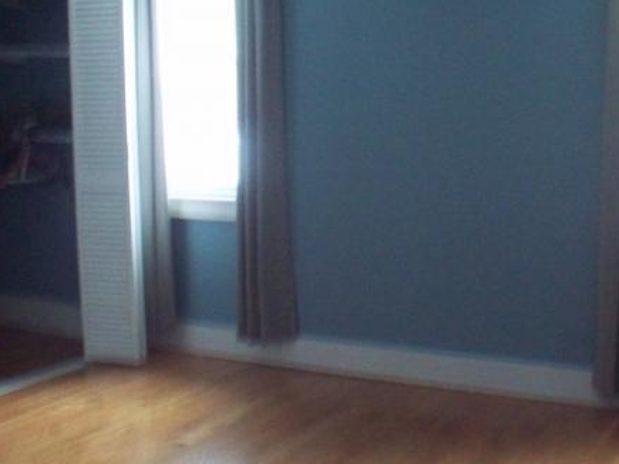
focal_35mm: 87
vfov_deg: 17.0
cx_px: 418
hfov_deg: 22.4
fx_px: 1555
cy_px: 247
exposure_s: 1/8
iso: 200
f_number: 2.8
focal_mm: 6.2
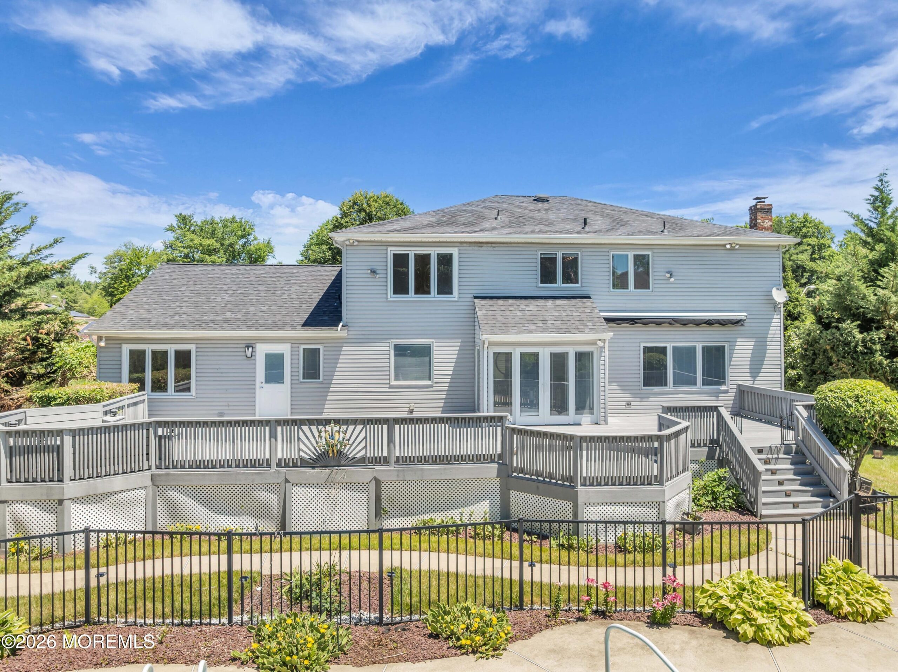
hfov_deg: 71.6
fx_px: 622
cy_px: 336
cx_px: 449
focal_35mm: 24
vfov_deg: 56.8
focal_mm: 12.29
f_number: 2.8
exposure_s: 1/1000
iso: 100
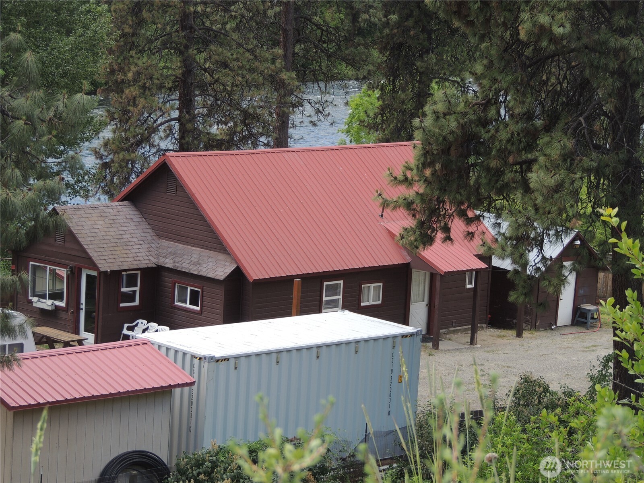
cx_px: 322
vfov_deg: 14.1
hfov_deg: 18.7
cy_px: 242
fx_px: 1953
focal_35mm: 105
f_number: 4.2
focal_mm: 18.7
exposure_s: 1/200
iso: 100
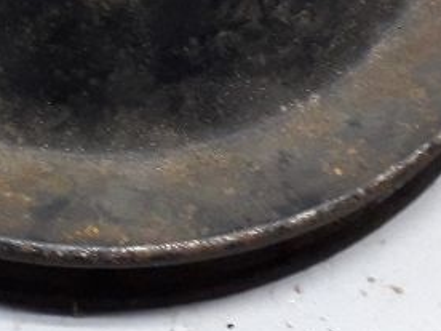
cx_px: 22
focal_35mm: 100
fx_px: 1274
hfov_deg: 19.2
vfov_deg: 14.3
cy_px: -82
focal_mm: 3.6
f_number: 1.9
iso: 200
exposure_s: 1/25
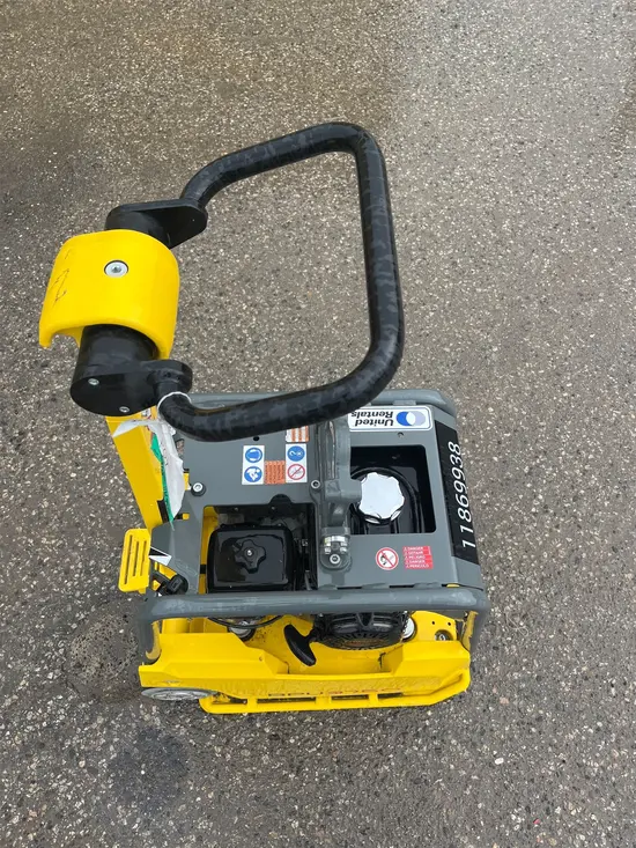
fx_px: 637
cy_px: 424
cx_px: 318
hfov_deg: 53.1
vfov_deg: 67.3
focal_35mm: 26
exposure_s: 1/1046
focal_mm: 5.1
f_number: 1.6
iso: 50
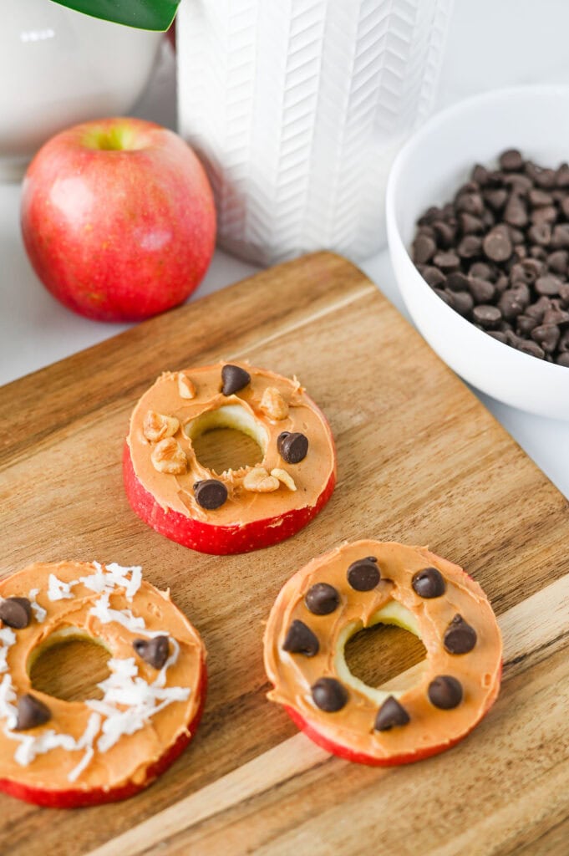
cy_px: 428
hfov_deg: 26.9
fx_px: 1187
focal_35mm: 50
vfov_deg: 39.6
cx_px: 284
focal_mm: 50
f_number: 4
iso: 320
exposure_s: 1/100
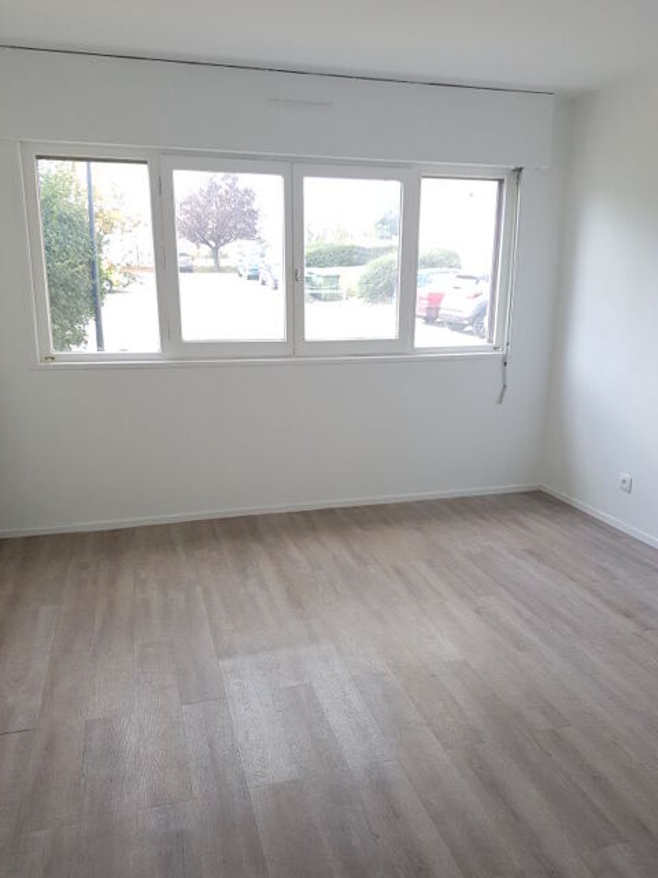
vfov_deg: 67.3
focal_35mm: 26
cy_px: 439
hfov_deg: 53.1
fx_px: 659
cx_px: 329
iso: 40
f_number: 1.7
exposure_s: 1/105
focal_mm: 4.2
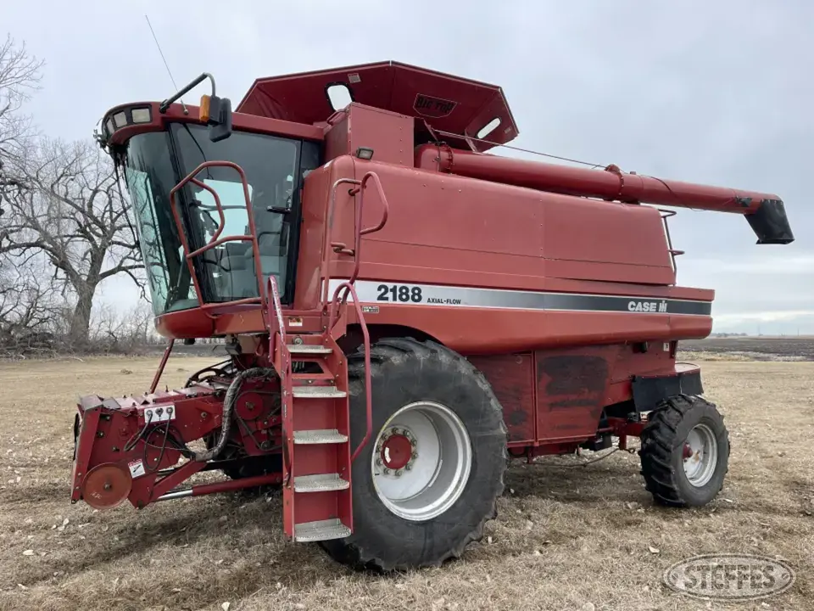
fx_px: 588
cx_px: 407
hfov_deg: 69.4
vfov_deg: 54.9
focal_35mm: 25
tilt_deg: +4.5
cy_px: 306
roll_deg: +0.7
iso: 32
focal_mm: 5.1
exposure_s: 1/518
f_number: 1.6
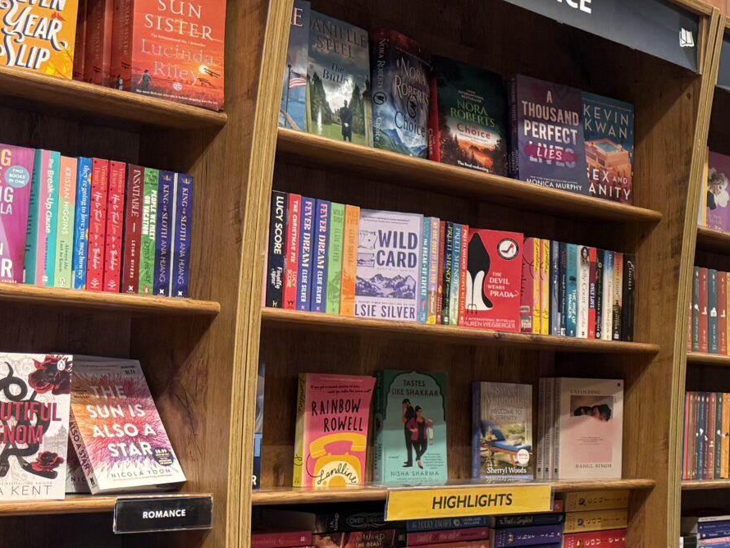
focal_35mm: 69
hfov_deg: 23.7
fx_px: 1455
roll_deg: -0.2
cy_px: 335
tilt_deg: +3.8
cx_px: 1020
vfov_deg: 21.3
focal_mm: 6.76
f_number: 1.78
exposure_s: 1/100
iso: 200
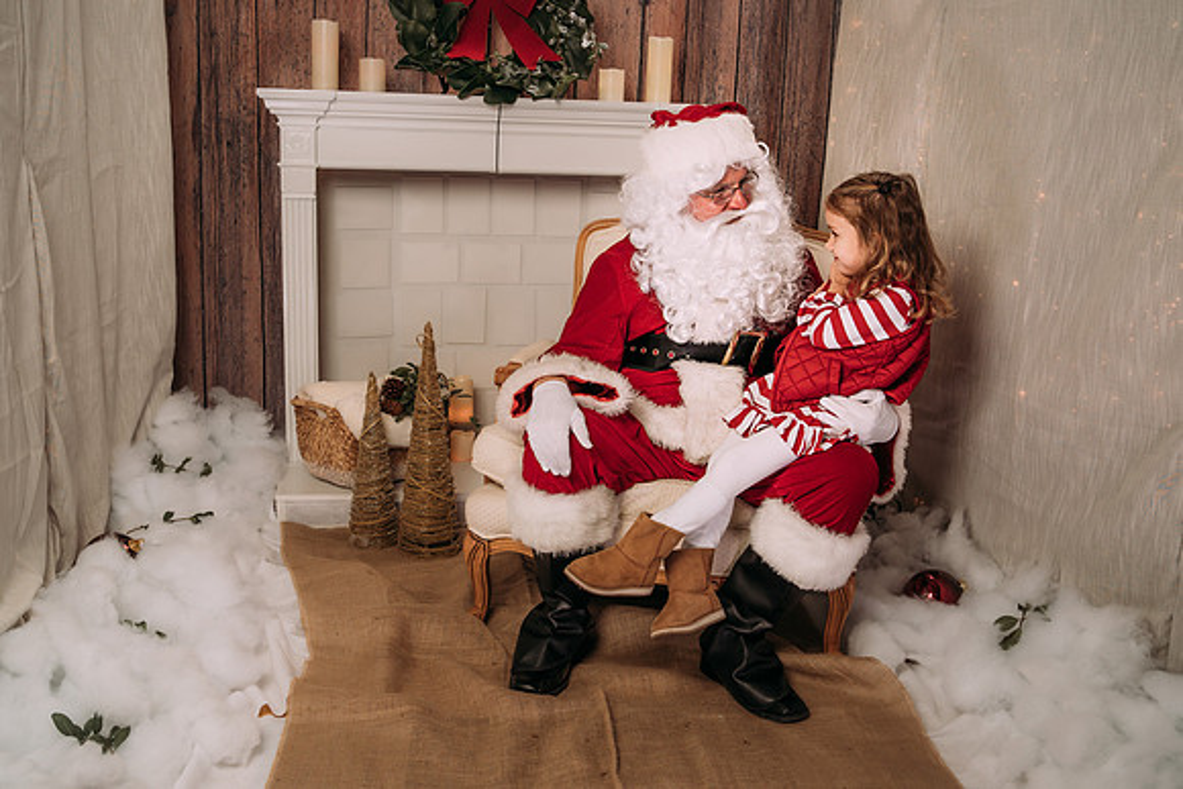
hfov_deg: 51.3
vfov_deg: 35.6
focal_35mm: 37
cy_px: 395
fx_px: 1231
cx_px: 605
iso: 100
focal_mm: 35
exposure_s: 1/100
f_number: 6.3
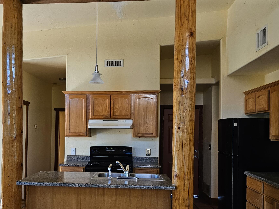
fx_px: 322
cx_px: 101
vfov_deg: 35.9
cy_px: 122
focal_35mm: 40
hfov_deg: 46.3
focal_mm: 5.4
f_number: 1.8
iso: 125
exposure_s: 1/120
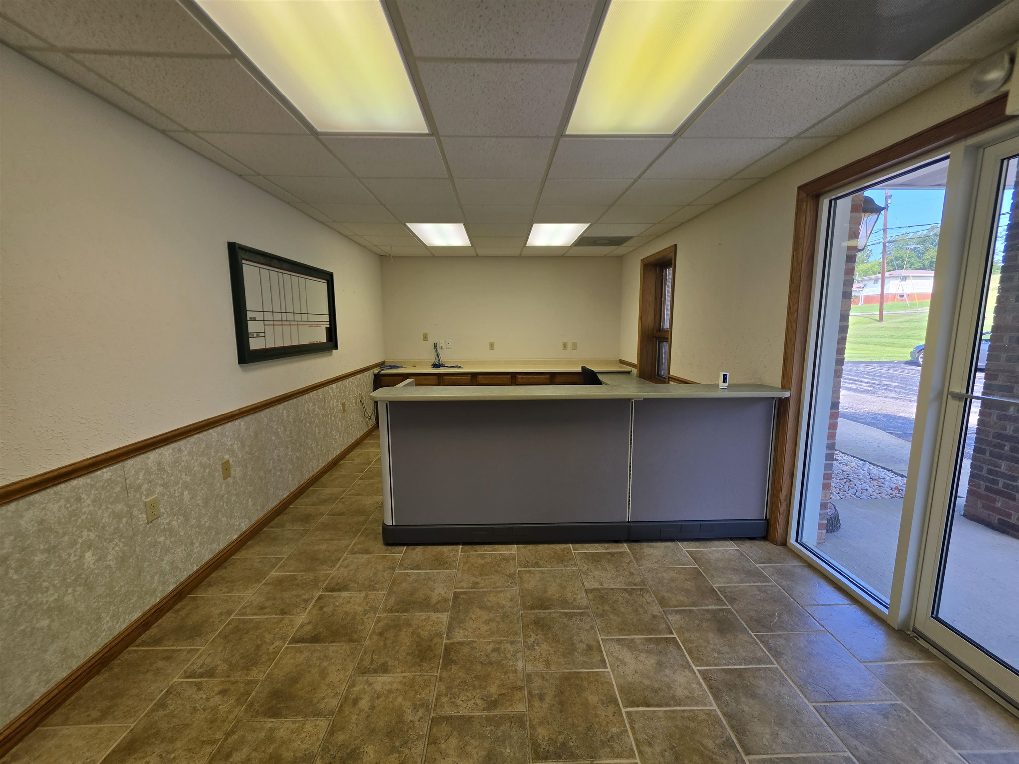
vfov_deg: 89.9
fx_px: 383
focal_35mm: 13
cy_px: 382
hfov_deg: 106.2
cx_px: 510
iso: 20
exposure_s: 1/120
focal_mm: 2.2
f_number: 1.9
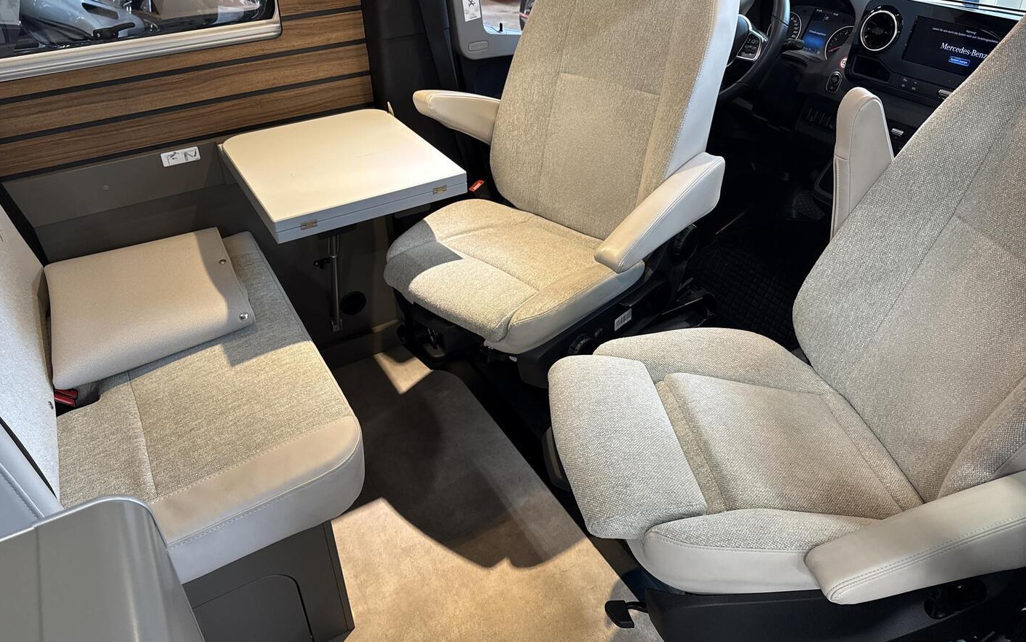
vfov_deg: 47.4
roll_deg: +2.3
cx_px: 505
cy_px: 261
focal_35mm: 26
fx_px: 727
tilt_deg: -30.4
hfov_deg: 70.4
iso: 320
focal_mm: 6.76
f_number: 1.78
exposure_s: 1/50
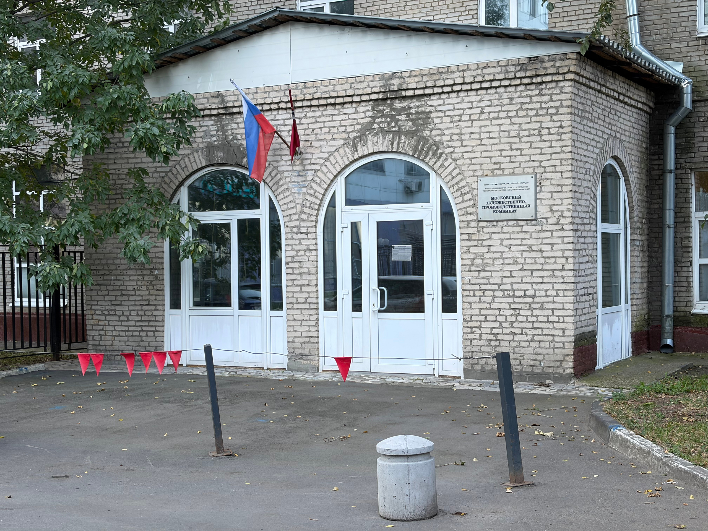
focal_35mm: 52
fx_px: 1064
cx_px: 354
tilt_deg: -0.2
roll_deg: +1.0
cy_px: 266
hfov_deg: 36.8
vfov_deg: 28.0
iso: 32
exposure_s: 1/121
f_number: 1.6
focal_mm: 5.96
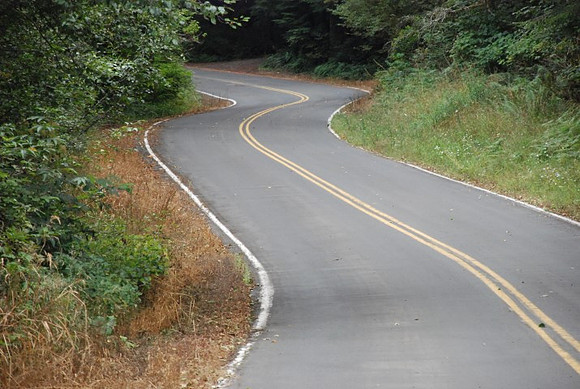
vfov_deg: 6.8
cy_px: 194
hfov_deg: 10.1
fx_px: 3268
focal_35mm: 202
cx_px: 290
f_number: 5.6
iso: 1600
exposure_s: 1/200
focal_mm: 135
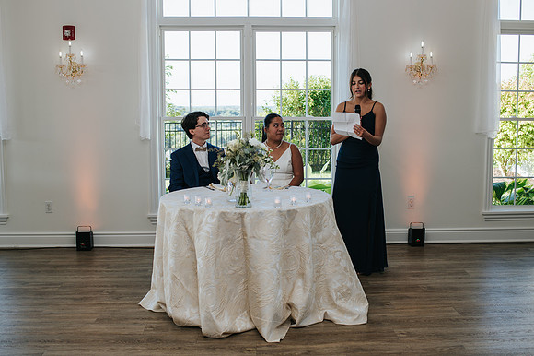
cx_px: 282
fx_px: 596
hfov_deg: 48.2
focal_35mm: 40
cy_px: 182
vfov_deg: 33.2
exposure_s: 1/200
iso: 125
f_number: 3.2
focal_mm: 35
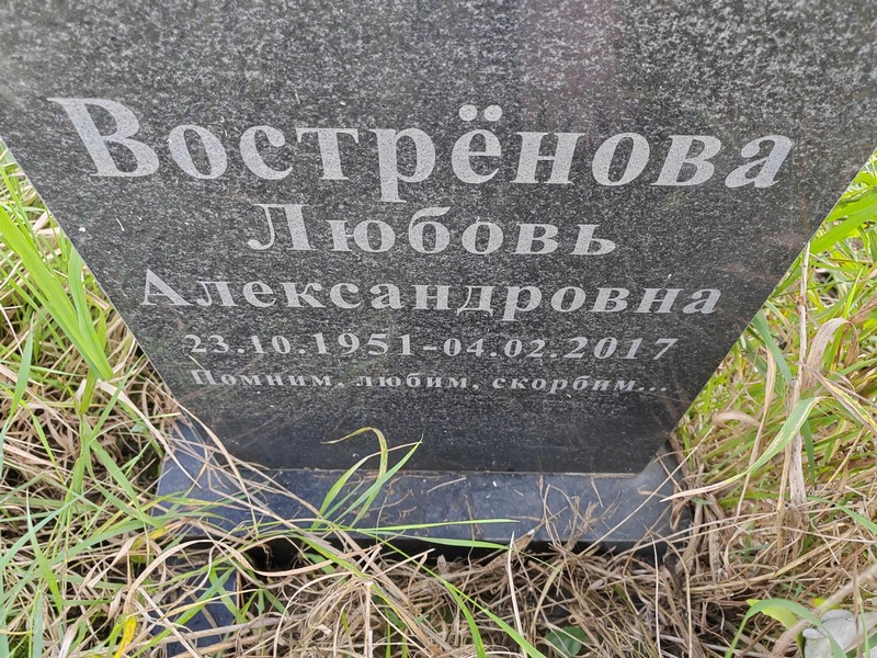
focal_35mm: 27
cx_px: 438
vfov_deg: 51.4
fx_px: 684
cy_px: 329
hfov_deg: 65.3
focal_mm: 5.52
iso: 160
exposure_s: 1/100
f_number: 1.9
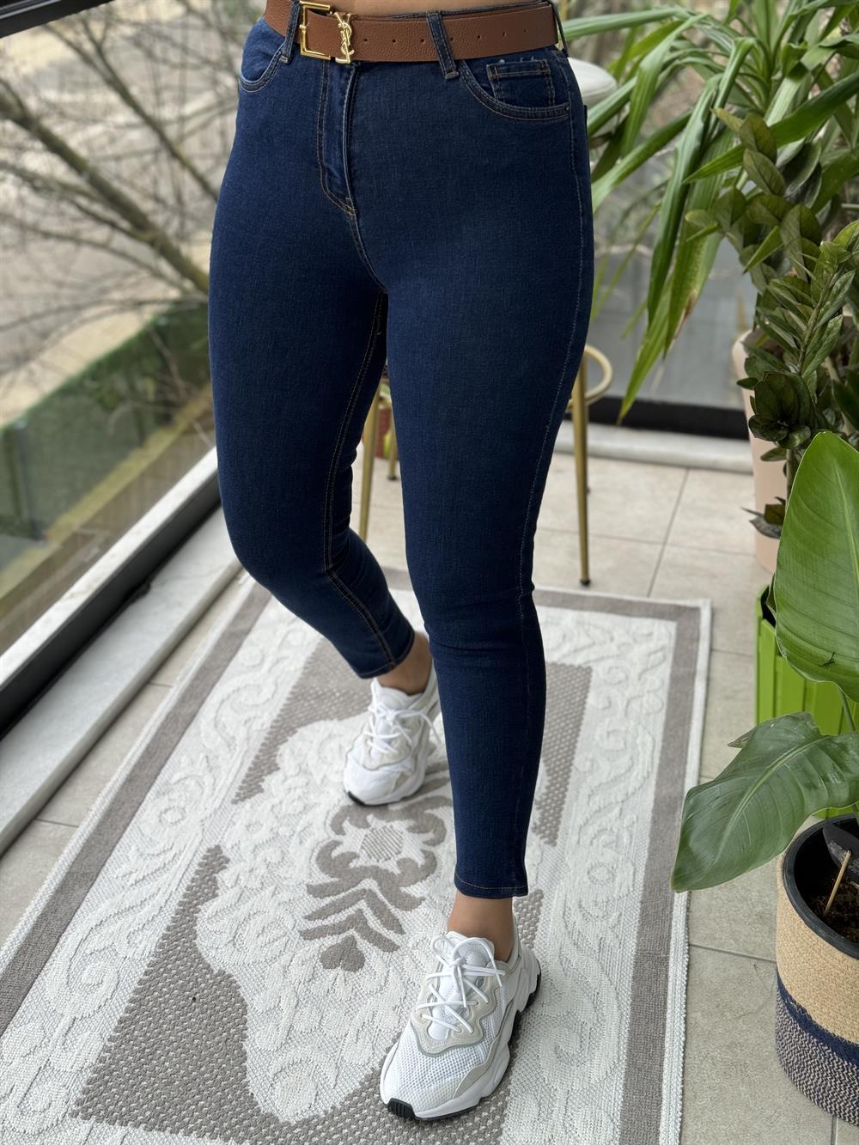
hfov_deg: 30.3
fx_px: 1588
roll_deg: -1.5
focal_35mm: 48
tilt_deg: -39.6
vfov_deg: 39.7
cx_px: 430
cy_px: 572
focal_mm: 6.86
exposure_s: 1/120
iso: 100
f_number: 1.78
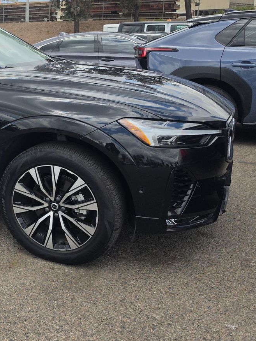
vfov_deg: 44.2
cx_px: -41
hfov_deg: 30.0
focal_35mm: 42
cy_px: 114
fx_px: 414
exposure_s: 1/5775
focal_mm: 6.5
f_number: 1.4
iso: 65
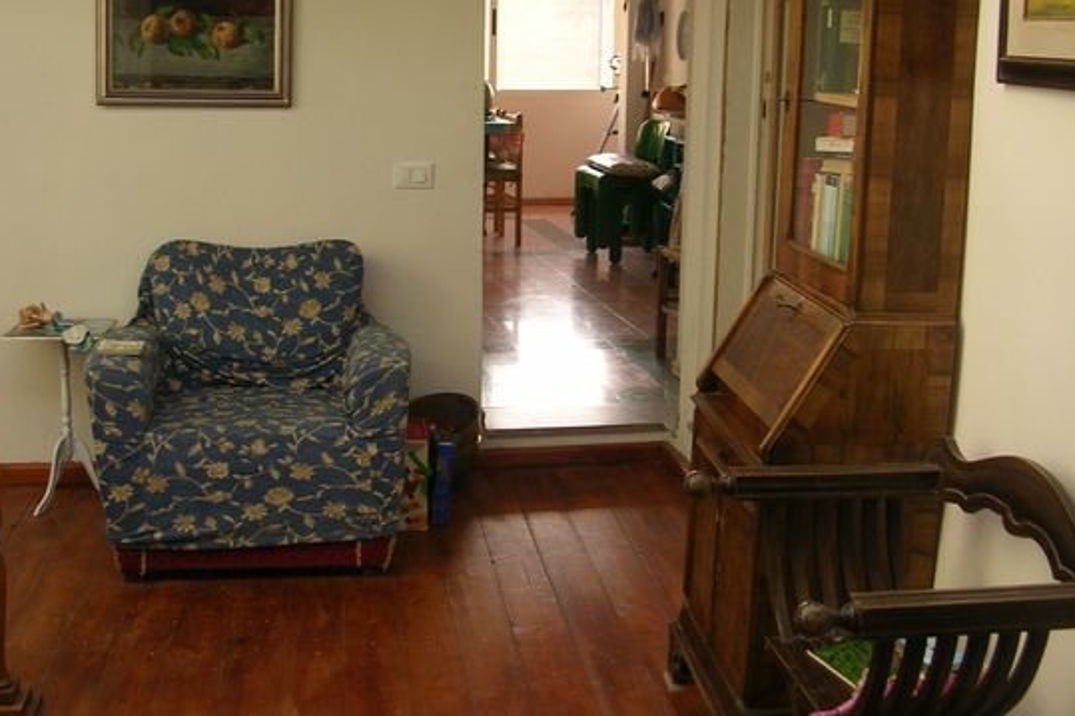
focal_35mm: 44
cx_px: 481
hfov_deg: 44.4
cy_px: 287
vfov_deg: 30.4
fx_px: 1313
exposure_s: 1/66.9
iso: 50
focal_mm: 5.8
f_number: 2.8
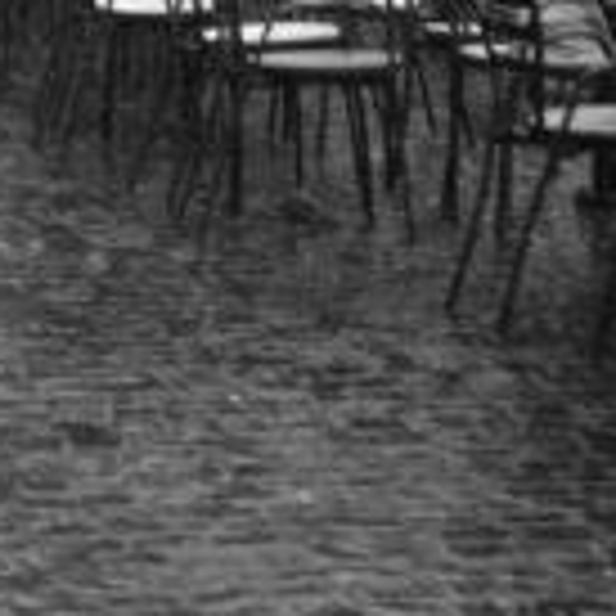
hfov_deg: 8.7
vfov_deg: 9.0
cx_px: -674
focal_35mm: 188
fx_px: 3785
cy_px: -360
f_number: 2.8
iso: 400
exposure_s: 1/80
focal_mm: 7.9
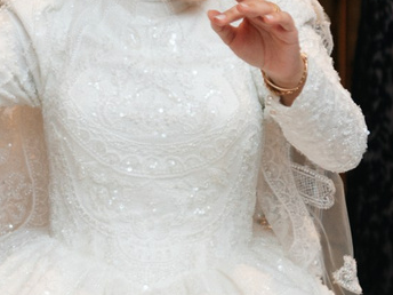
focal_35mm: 251
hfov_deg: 7.9
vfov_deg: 5.9
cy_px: 157
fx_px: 2850
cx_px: 154
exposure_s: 1/160
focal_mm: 35
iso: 500
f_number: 2
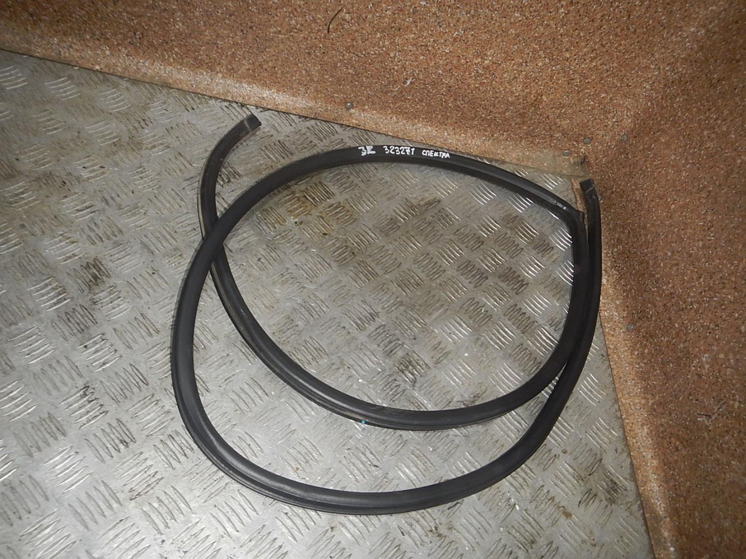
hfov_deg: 63.4
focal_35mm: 28
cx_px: 373
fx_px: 603
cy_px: 280
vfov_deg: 49.7
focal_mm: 5
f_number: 3.9
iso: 200
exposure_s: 1/30
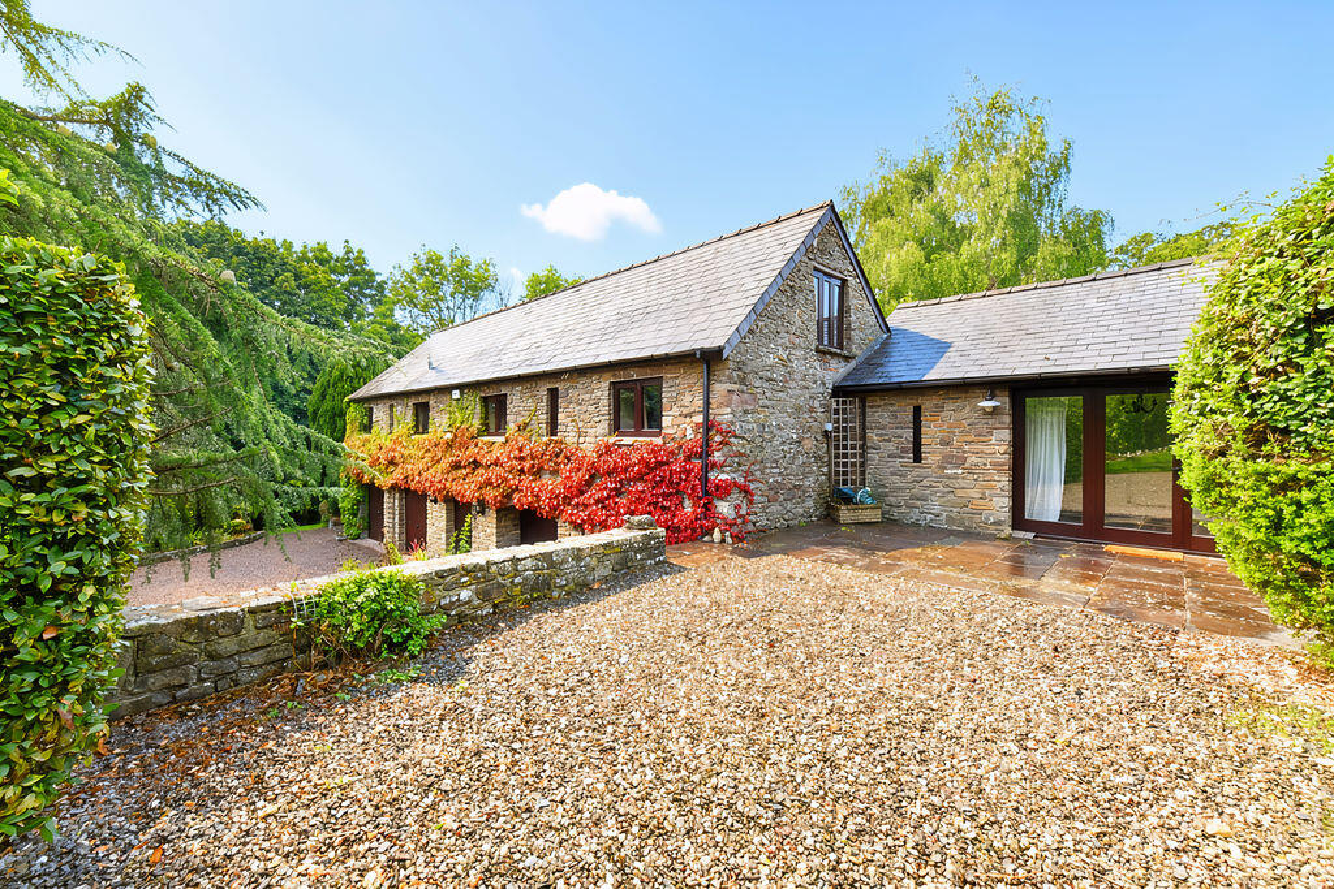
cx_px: 667
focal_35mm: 14
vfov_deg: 81.2
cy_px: 444
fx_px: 519
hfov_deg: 104.2
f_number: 9
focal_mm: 14
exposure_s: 1/320
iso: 250
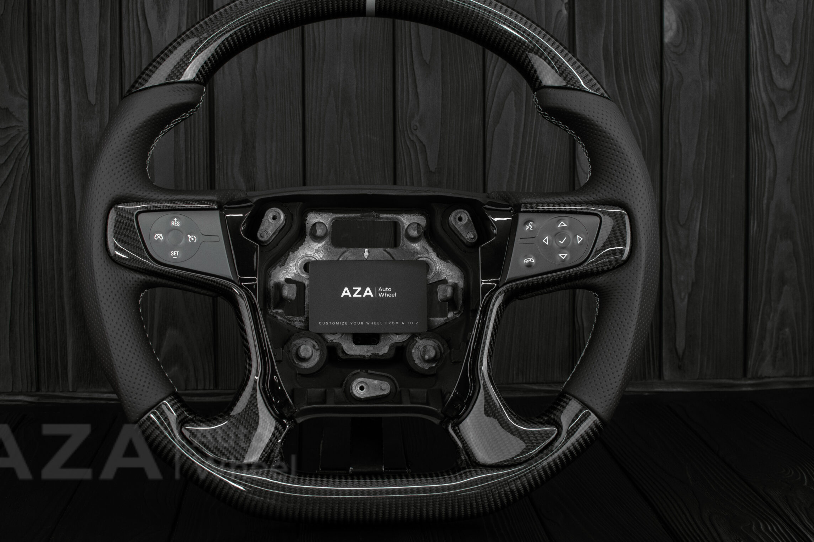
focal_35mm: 59
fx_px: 1324
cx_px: 370
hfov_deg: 34.2
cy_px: 252
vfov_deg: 23.2
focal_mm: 35
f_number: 6.3
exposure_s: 1/125
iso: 500
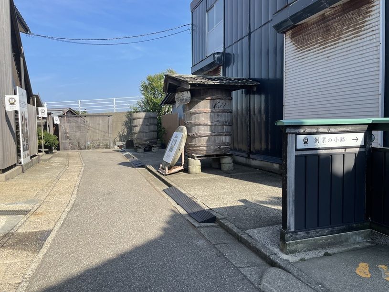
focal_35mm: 26
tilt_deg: -3.8
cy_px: 146
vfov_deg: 53.1
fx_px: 292
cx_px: 194
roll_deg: +1.9
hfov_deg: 67.3
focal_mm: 4.2
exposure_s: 1/2212
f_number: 1.6
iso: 32
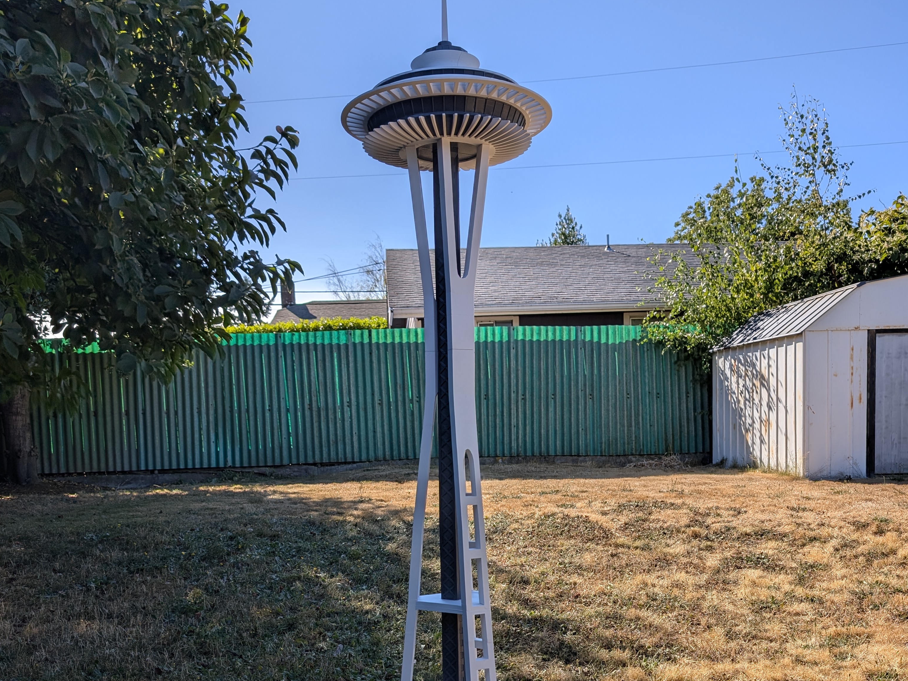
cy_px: 489
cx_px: 454
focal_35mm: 32
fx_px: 839
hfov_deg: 56.8
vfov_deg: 43.1
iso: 18
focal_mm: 6.9
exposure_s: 1/1176
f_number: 1.68
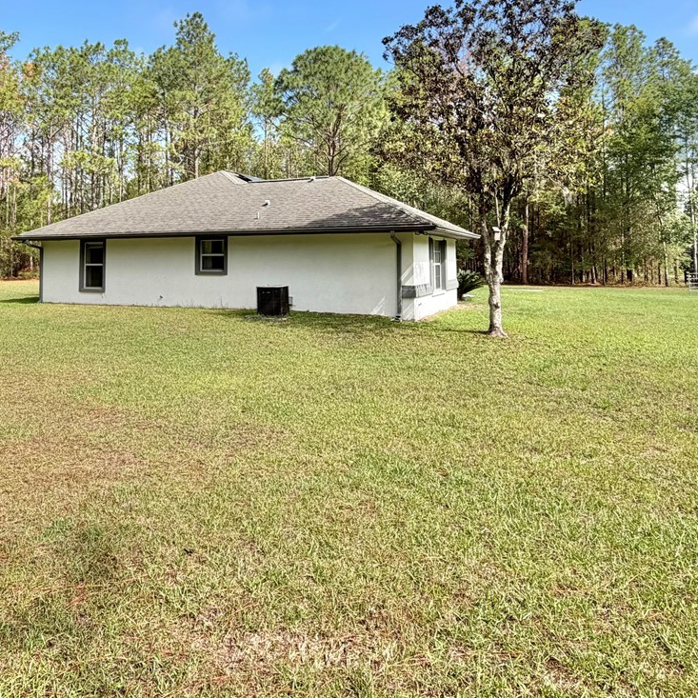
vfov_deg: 57.4
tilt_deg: +3.8
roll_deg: +1.0
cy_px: 219
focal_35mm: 27
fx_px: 616
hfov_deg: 58.4
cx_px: 267
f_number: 2.2
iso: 32
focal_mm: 2.22
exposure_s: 1/770
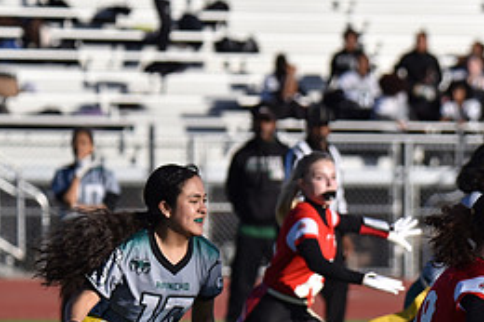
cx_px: 503
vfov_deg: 2.5
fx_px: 7497
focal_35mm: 558
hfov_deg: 3.7
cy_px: 301
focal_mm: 250
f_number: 5.6
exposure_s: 1/4000
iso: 500
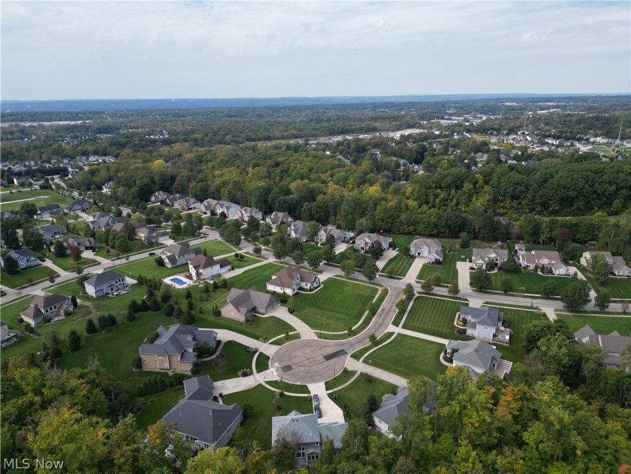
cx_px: 316
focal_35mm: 24
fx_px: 437
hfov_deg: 71.6
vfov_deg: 56.8
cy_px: 237
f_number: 1.7
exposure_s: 1/2500
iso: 130
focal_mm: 6.72
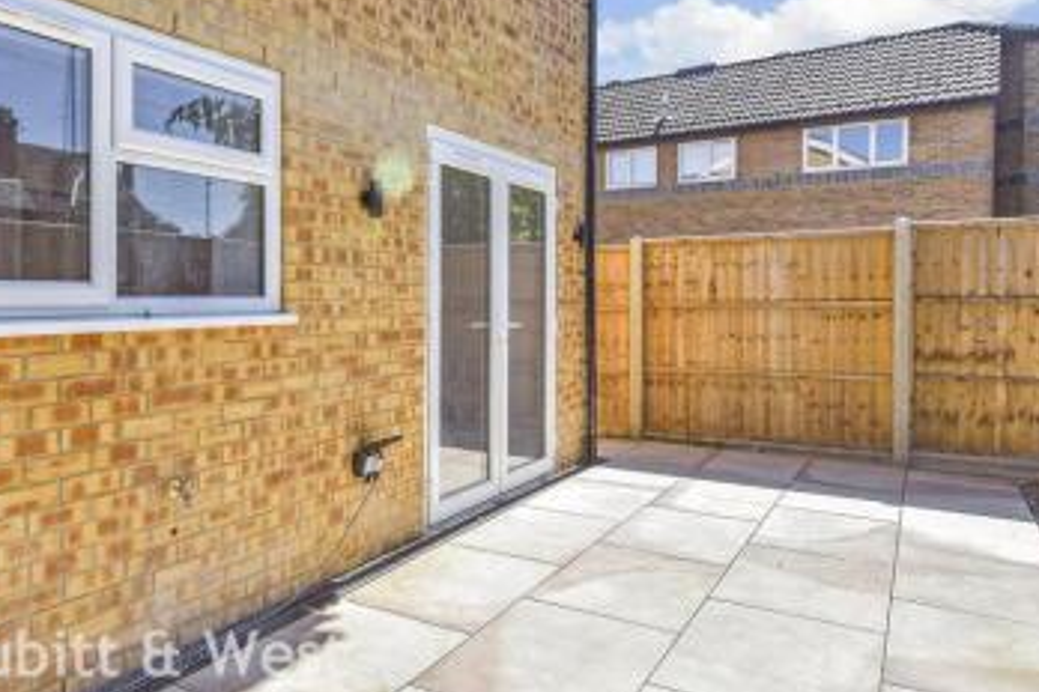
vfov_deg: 49.5
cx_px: 337
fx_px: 750
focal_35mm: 26
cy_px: 330
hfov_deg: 67.3
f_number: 8
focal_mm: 13
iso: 160
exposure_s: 1/320
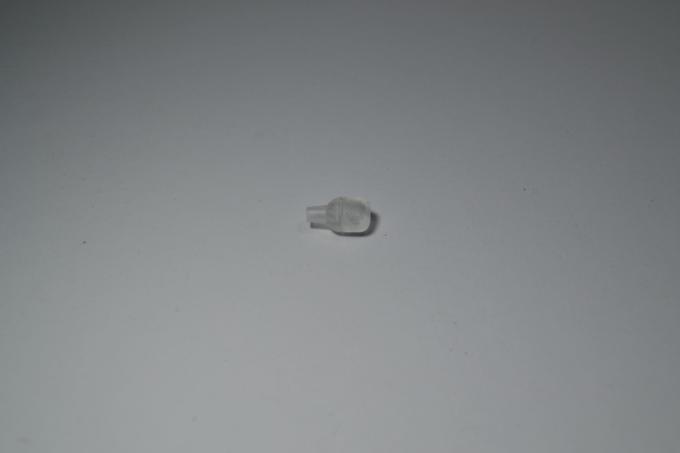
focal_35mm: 39
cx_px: 340
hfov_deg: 49.6
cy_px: 226
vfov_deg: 34.2
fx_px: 737
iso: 100
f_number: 8
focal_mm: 26
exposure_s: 1/125
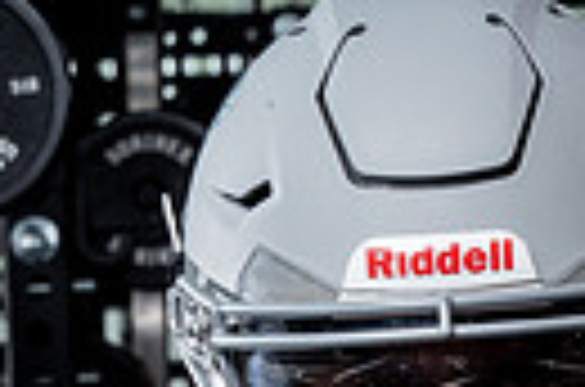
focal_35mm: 243
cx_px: 338
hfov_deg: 8.5
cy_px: 1008
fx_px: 3939
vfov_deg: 5.4
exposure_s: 1/250
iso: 640
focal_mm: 70
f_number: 9
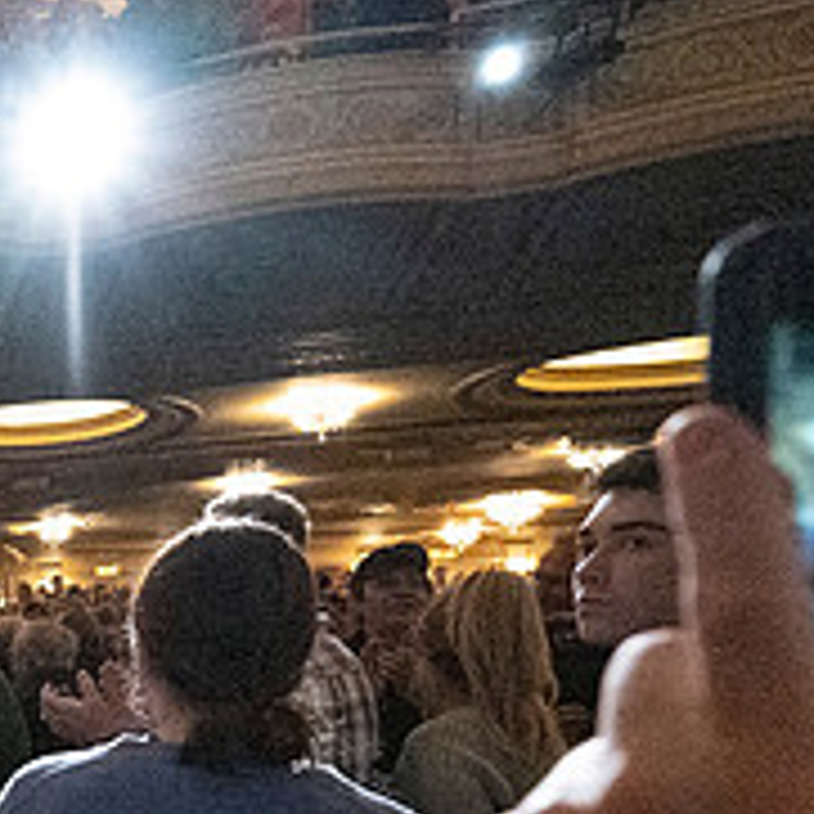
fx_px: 1197
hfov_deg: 27.2
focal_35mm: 45
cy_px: 785
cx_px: -387
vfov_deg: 34.6
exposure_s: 1/400
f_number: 4
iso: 40637
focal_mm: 16.5
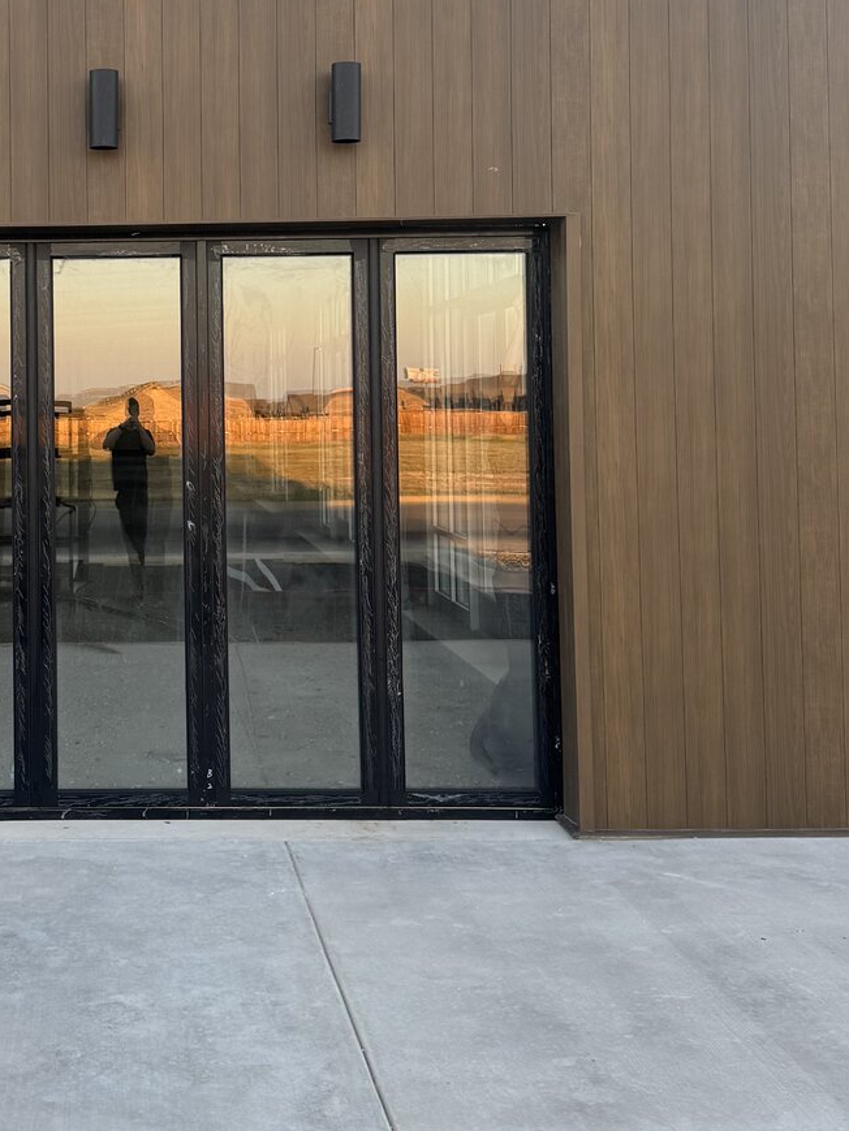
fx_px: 1733
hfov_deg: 26.7
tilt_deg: +0.7
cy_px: 342
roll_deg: +0.9
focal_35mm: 53
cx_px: 107
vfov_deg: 35.7
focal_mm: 6.76
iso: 80
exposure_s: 1/259
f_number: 1.78
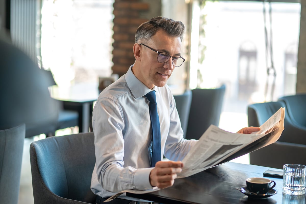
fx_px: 722
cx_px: 153
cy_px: 102
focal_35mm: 85
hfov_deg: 23.9
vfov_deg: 16.0
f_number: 2.5
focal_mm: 85
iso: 320
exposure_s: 1/160
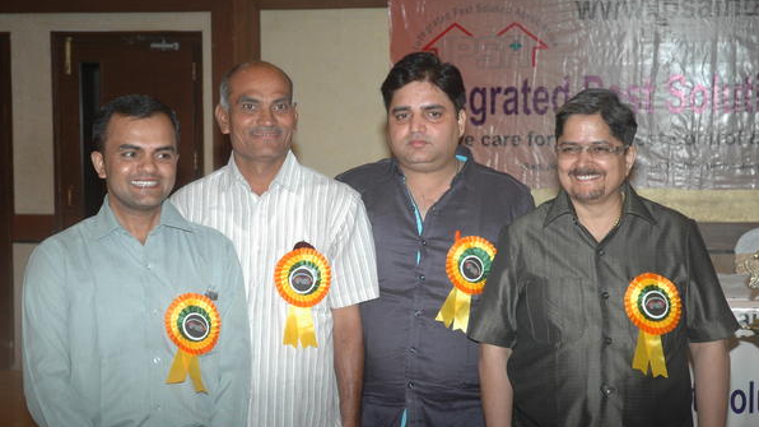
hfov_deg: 26.9
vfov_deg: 15.3
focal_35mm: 79
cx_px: 380
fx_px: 1590
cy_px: 235
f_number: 4.5
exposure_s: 1/60
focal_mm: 50
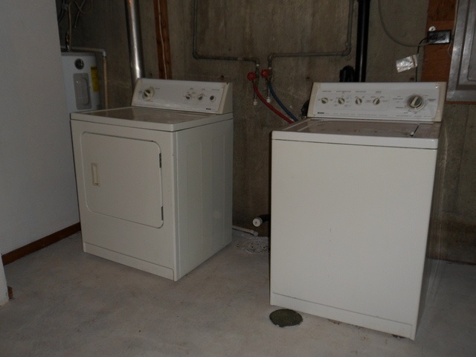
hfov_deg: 58.4
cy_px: 178
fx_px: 426
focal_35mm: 31
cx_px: 238
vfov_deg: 45.4
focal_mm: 5.3
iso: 100
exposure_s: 1/30
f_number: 3.5
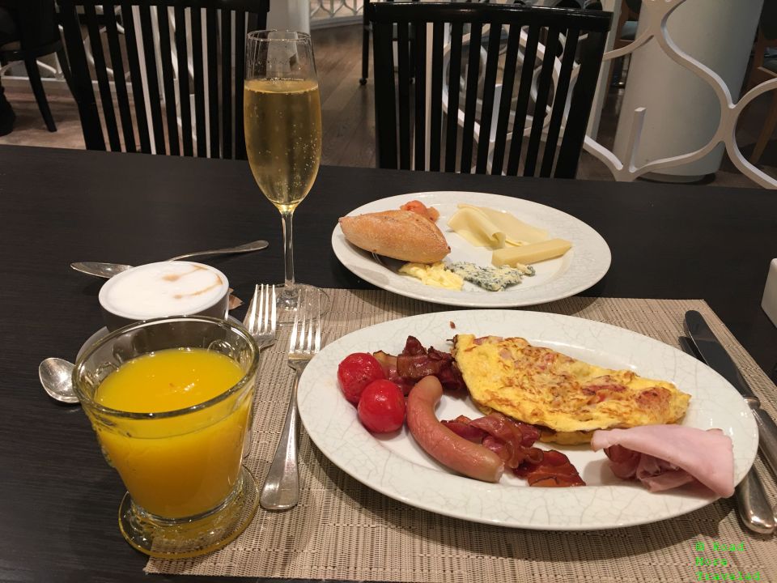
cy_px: 292
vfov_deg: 48.2
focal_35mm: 29
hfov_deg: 61.7
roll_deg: -1.3
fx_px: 651
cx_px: 388
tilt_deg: -26.4
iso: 40
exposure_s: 1/17
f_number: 2.2
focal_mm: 4.15
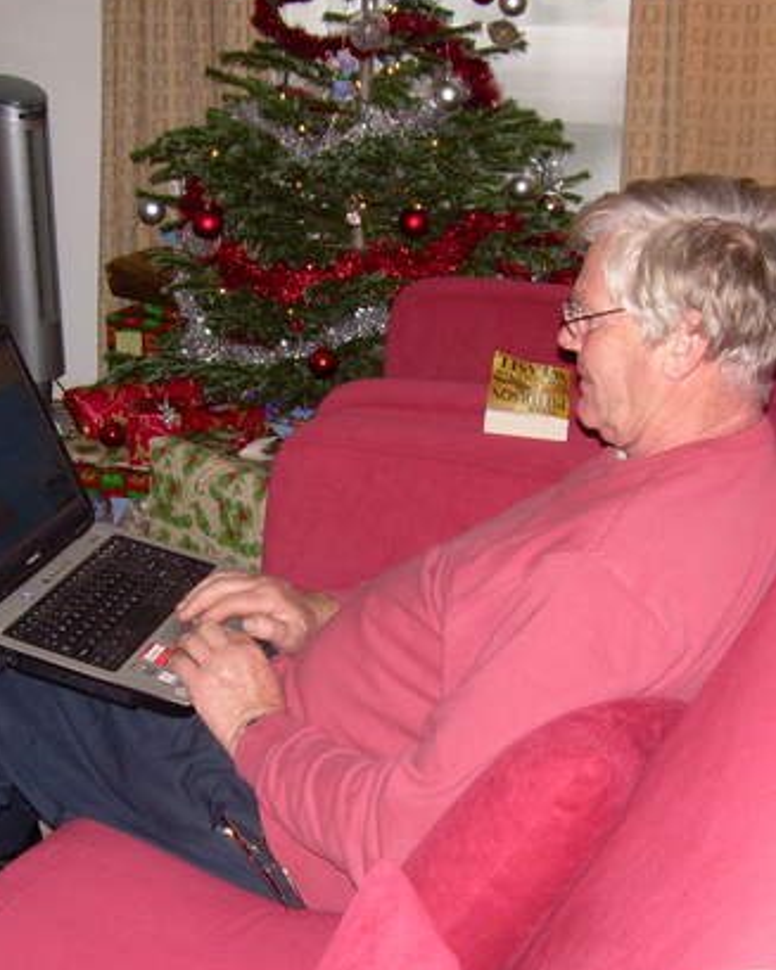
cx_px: 361
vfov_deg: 32.5
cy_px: 498
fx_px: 1666
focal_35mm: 58
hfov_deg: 26.2
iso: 130
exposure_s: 1/60
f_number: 2.8
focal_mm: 6.3
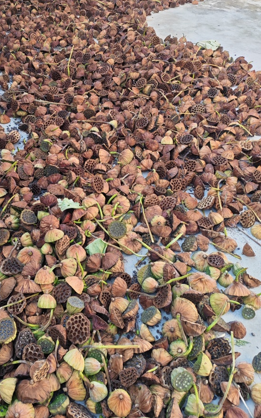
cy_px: 208
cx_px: 75
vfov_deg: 61.2
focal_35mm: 31
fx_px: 353
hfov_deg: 39.8
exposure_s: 1/180
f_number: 1.9
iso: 50
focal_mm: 6.12
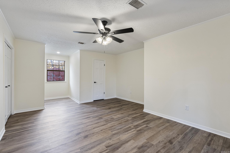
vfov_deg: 73.8
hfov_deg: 96.7
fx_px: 102
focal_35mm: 16
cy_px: 76
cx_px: 115
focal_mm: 16
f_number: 9
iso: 640
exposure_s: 1/4
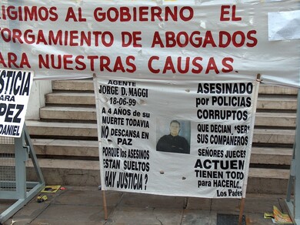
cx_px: 150
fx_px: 528
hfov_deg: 31.7
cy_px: 112
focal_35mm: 61
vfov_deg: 24.0
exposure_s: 1/246
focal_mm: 12.53
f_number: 4.09
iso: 100
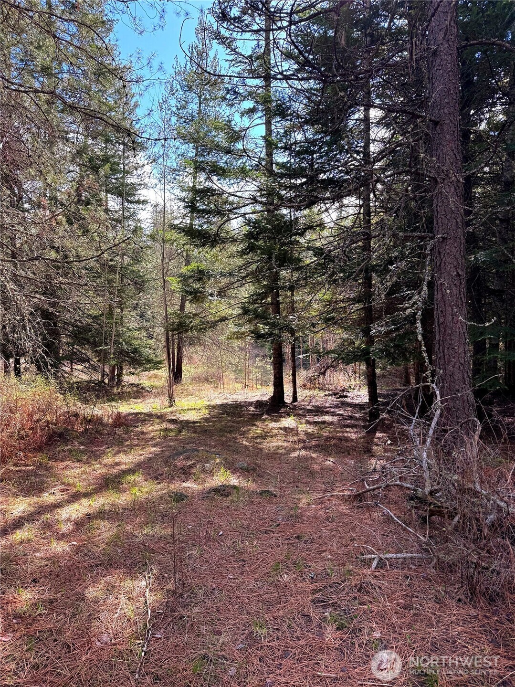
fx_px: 476
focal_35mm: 24
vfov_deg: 71.6
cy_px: 344
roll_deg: -0.5
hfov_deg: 56.8
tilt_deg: -3.7
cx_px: 258
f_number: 1.78
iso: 80
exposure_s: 1/693
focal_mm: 6.76
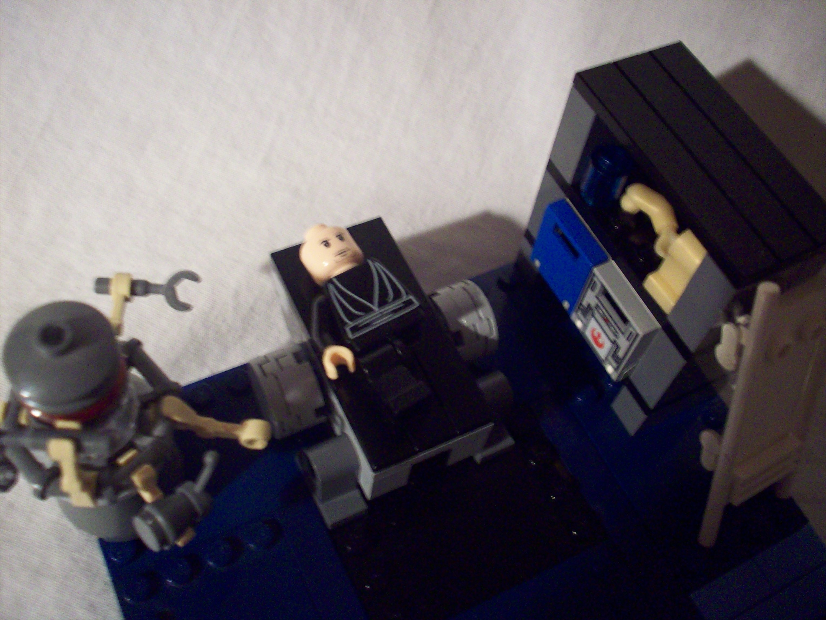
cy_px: 310
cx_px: 413
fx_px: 883
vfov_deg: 38.7
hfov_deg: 50.1
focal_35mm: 37
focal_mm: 6.2
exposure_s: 1/8
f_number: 2.8
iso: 200
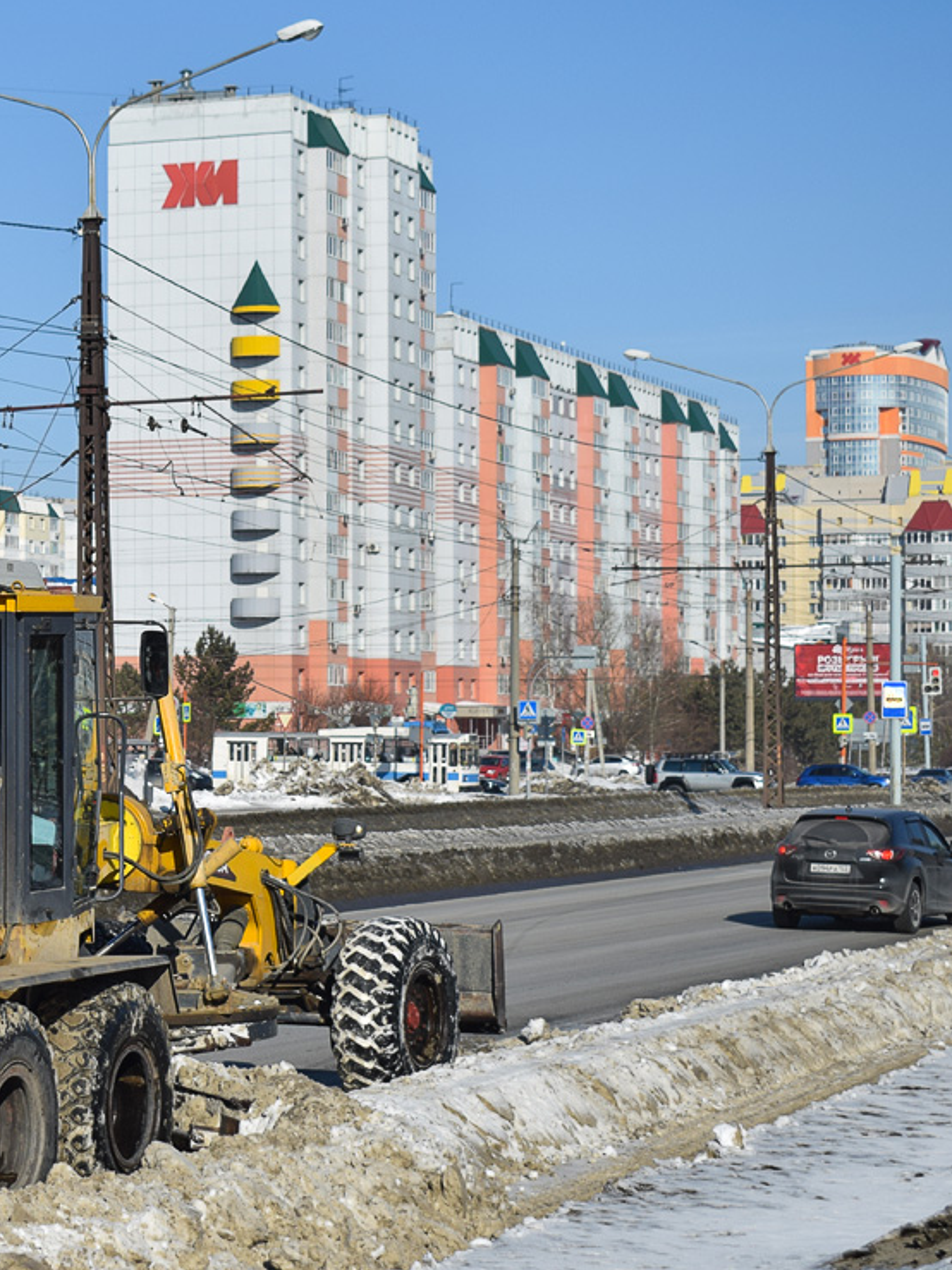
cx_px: -41
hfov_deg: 16.2
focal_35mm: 89
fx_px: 3264
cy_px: 643
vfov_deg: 22.0
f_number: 6.3
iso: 100
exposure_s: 1/1000
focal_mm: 38
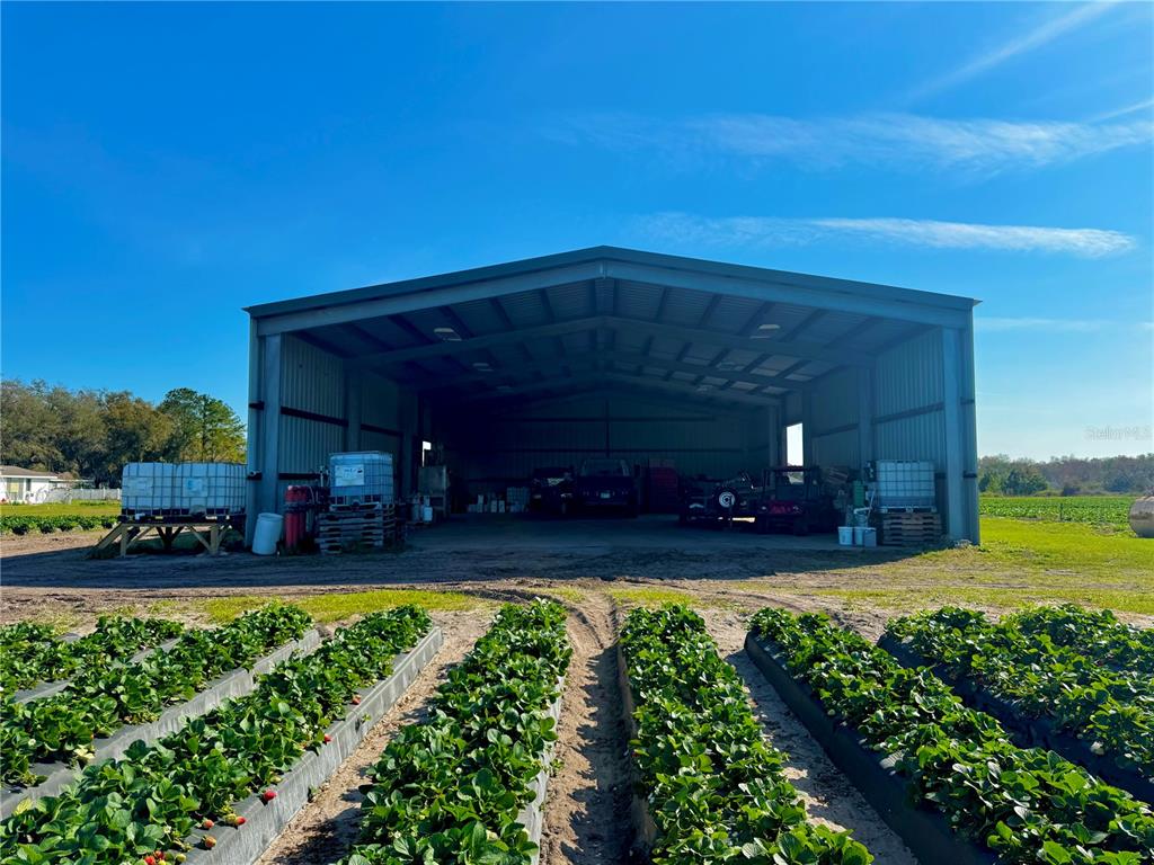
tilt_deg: +3.6
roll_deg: -1.6
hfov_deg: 71.6
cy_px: 432
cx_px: 577
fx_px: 800
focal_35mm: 24
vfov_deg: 56.8
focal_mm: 6.76
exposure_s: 1/5814
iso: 80
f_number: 1.78
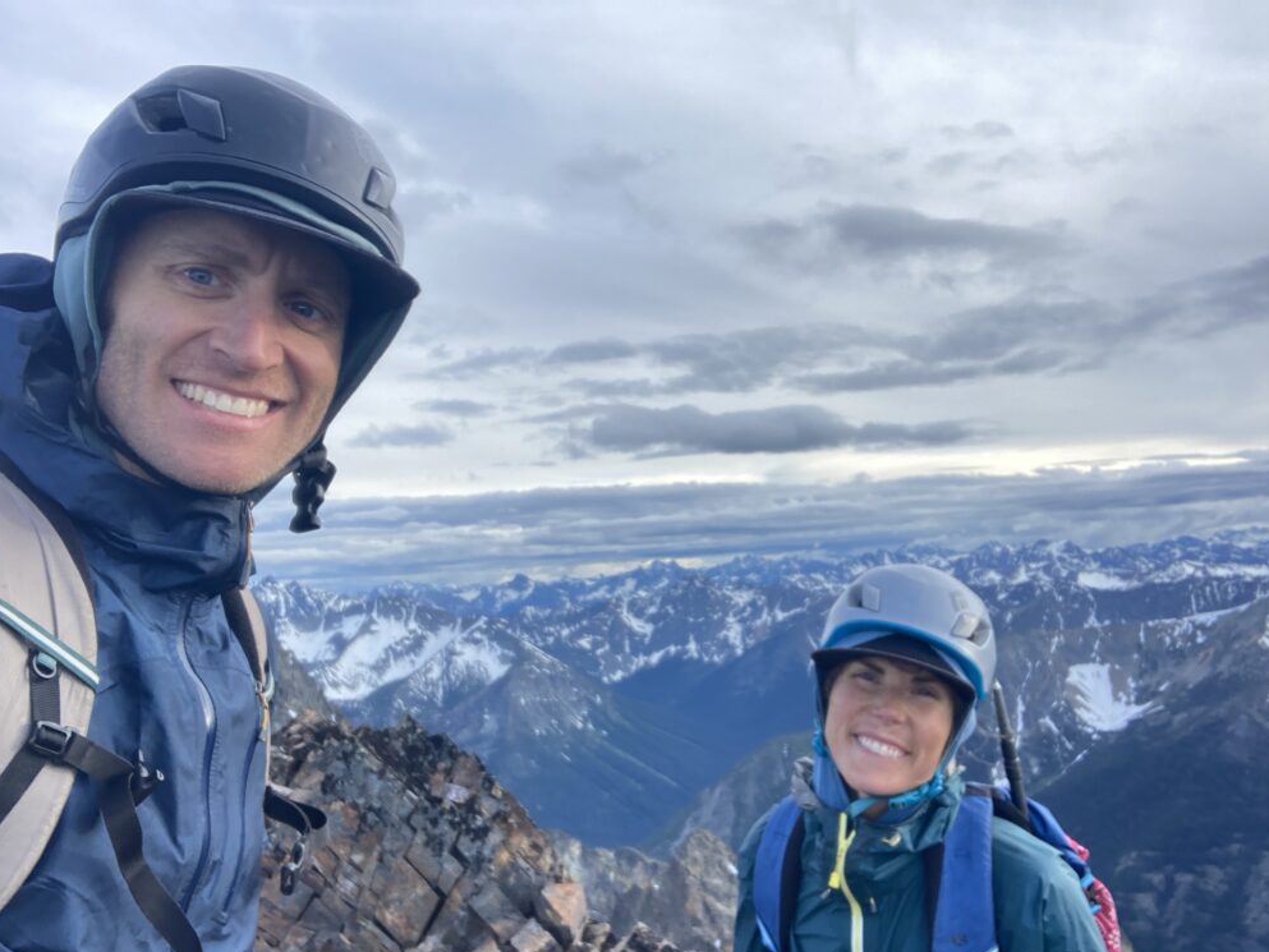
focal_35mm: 33
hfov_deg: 55.3
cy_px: 489
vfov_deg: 43.0
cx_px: 643
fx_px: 1210
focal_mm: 2.87
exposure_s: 1/121
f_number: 2.2
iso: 20
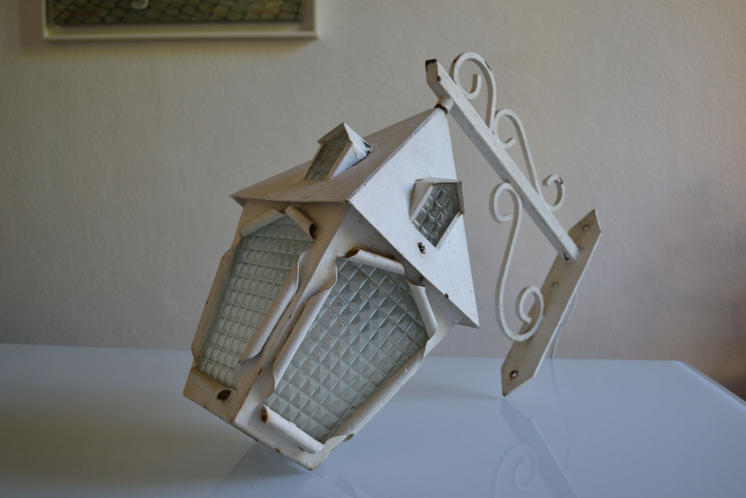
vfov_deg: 40.0
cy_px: 249
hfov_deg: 57.2
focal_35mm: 33
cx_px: 373
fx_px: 684
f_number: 4
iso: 400
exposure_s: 1/50
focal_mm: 22
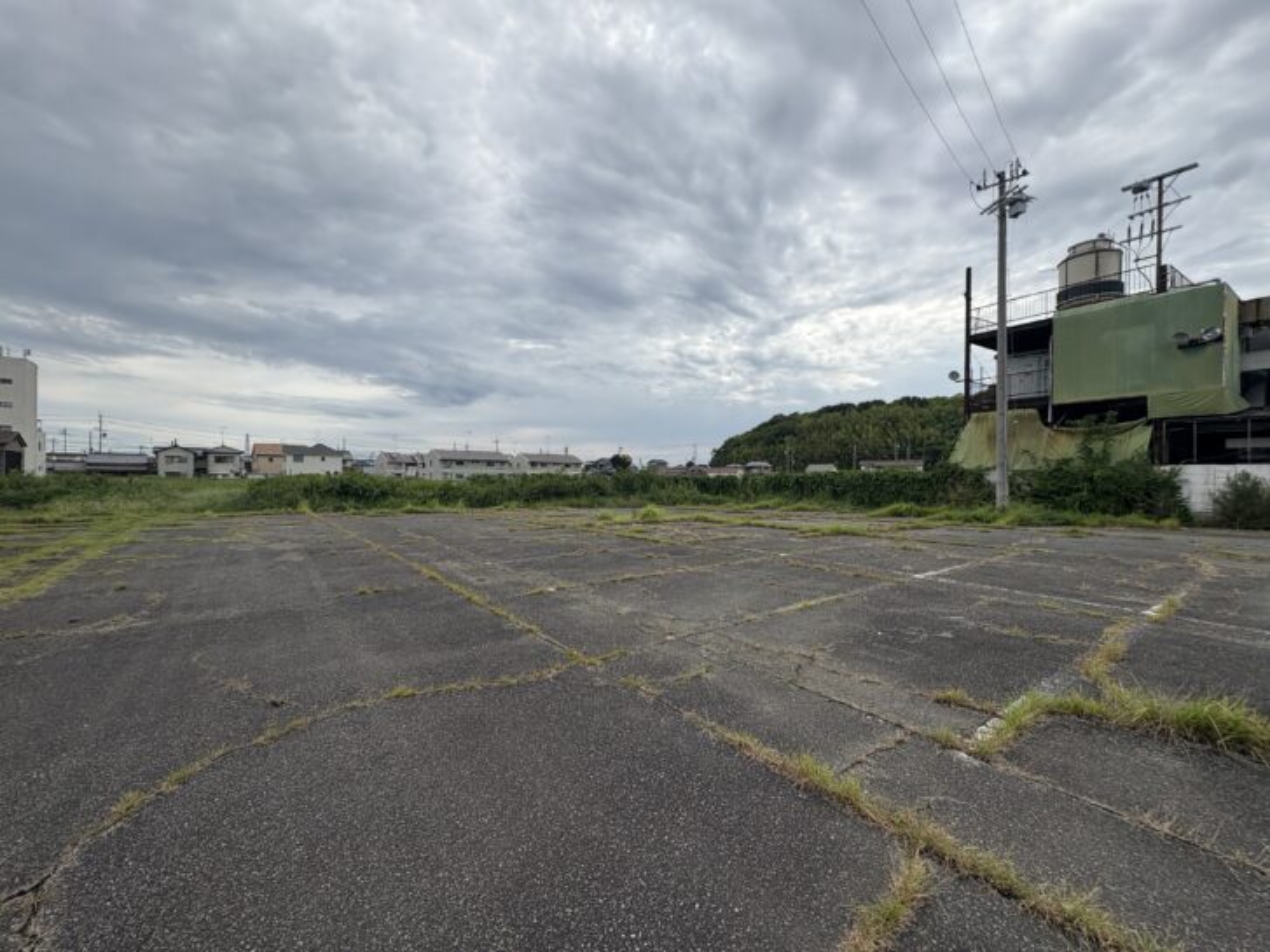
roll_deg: +0.0
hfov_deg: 102.1
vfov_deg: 85.7
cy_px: 476
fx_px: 514
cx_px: 635
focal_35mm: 14
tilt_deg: +1.2
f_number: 2.2
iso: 50
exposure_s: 1/2083
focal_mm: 2.22
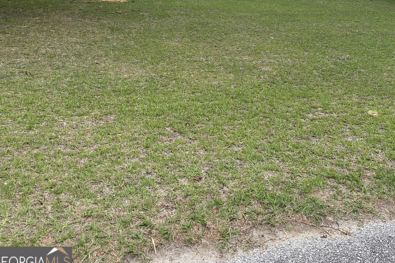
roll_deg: -2.6
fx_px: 406
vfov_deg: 33.1
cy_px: 4
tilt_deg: -6.3
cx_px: 194
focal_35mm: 37
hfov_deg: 51.9
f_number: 1.6
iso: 32
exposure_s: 1/1575
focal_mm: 4.2
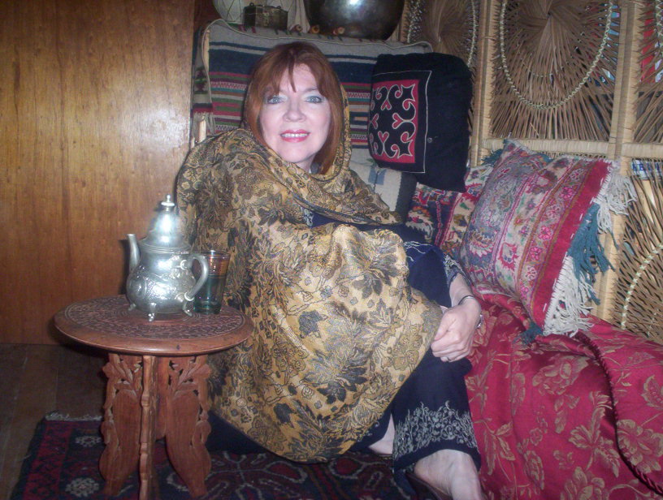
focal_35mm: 38
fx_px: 730
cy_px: 250
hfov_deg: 48.9
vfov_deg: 37.9
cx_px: 332
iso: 140
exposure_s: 1/60
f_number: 4.5
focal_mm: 4.99
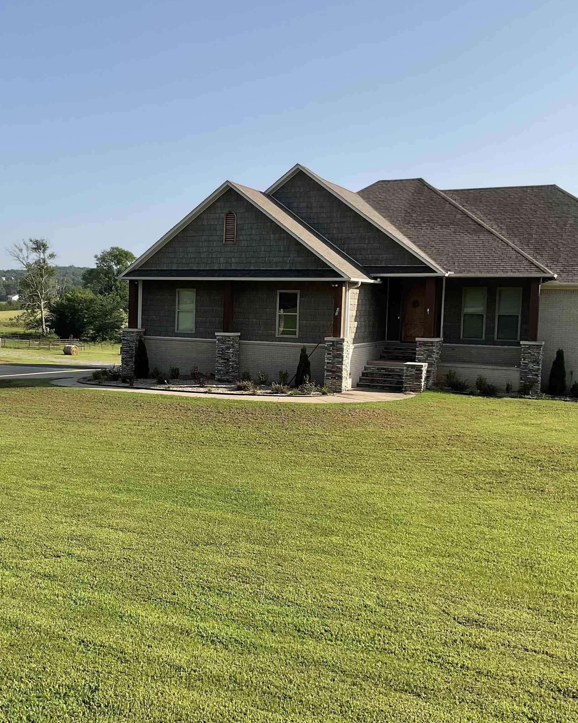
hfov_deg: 38.6
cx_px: 181
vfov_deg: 47.9
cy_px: 360
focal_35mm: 38
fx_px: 812
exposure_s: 1/1451
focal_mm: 3
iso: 16
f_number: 1.8
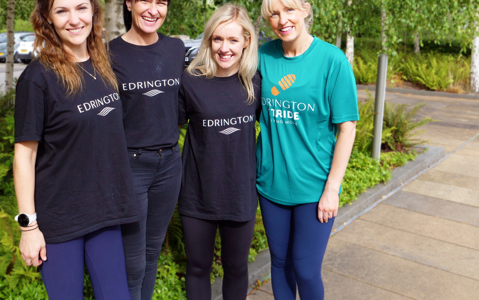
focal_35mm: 43
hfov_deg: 45.9
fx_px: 561
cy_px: 75
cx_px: 189
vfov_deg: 29.4
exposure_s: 1/250
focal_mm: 16
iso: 200
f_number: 5
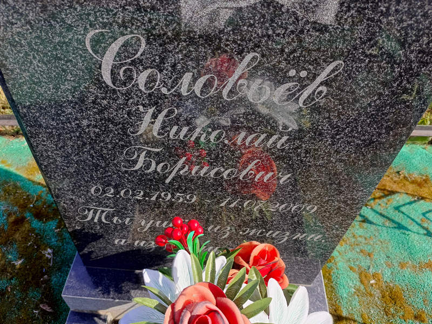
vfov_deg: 54.9
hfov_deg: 69.4
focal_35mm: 25
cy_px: 162
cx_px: 216
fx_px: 312
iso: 112
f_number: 1.69
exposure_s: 1/309
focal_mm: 4.76
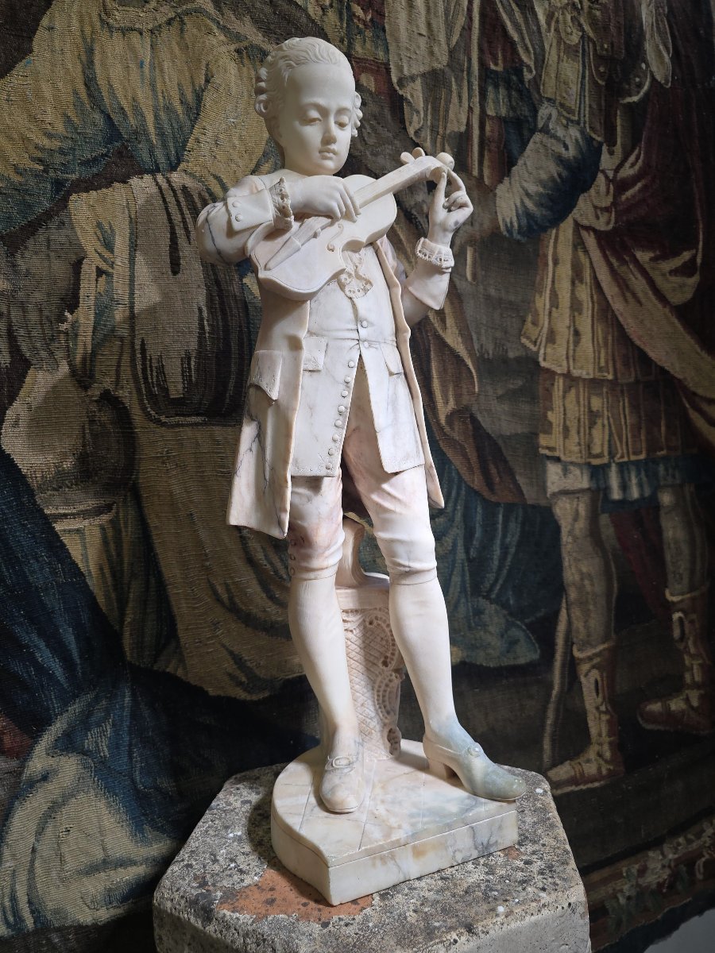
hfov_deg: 58.9
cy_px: 476
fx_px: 633
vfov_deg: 73.9
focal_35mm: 23
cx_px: 358
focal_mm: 6.3
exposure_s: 1/57.5
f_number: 1.7
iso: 100
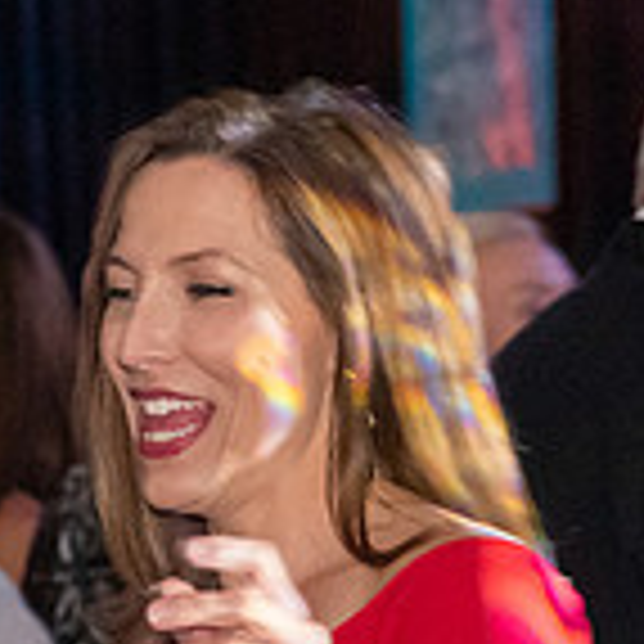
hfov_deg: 4.8
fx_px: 7640
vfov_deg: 4.8
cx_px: 351
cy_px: 759
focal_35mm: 363
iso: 6400
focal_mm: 70
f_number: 4.5
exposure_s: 1/60
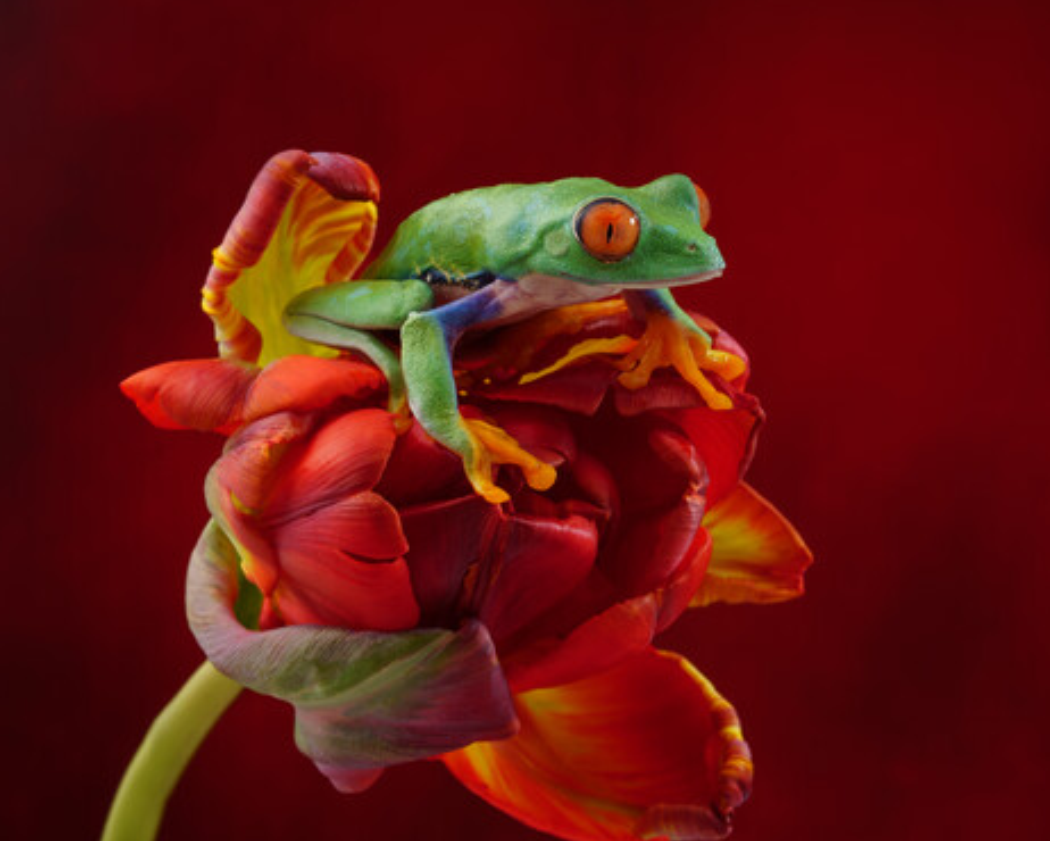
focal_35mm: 137
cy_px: 411
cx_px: 625
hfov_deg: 14.0
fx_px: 4259
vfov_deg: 11.3
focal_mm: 90
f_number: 16
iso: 125
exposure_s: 1/200
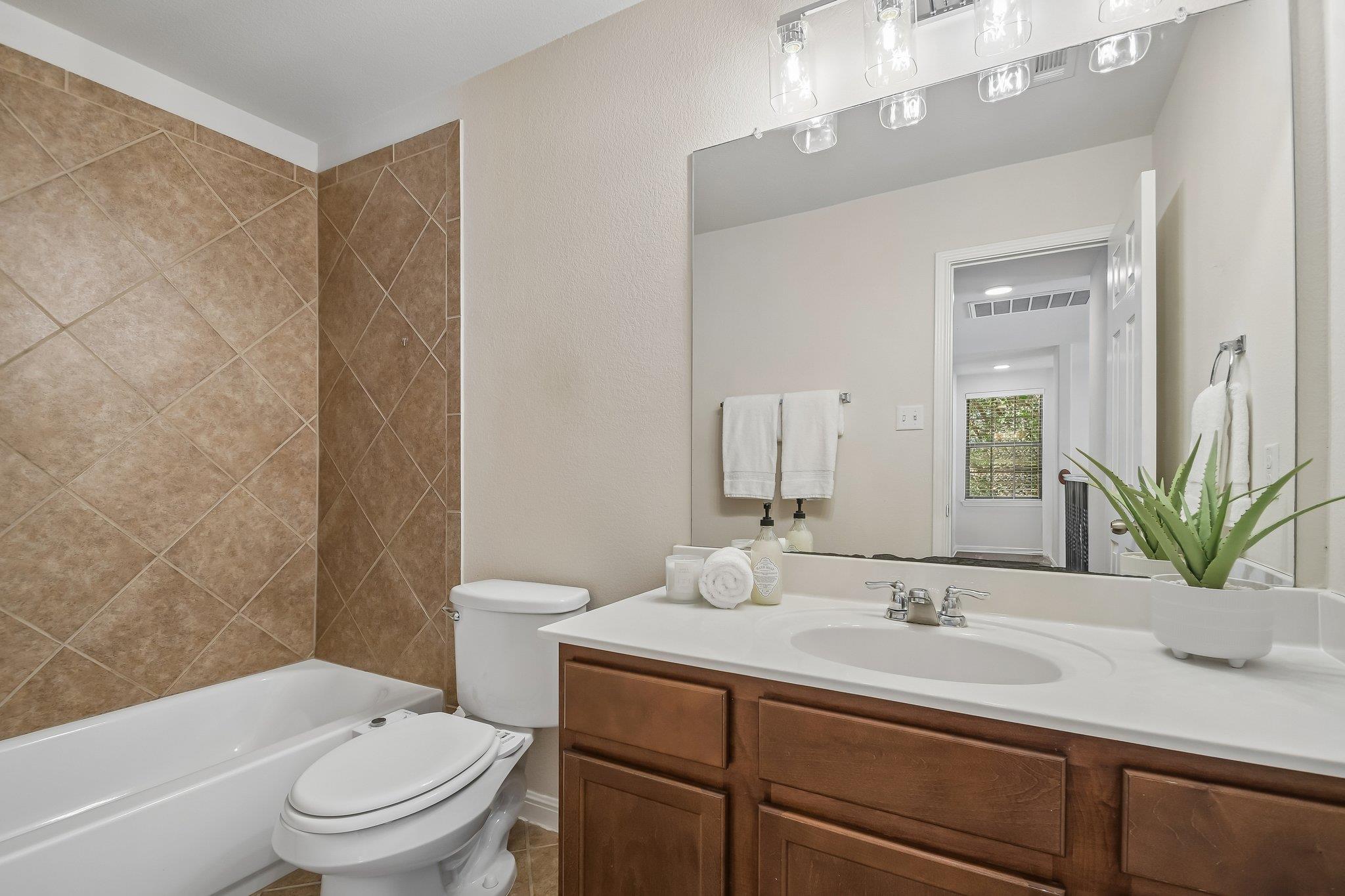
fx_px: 560
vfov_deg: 77.3
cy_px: 448
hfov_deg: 100.4
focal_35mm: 15
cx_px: 672
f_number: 8
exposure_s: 1/8
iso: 400
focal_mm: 10
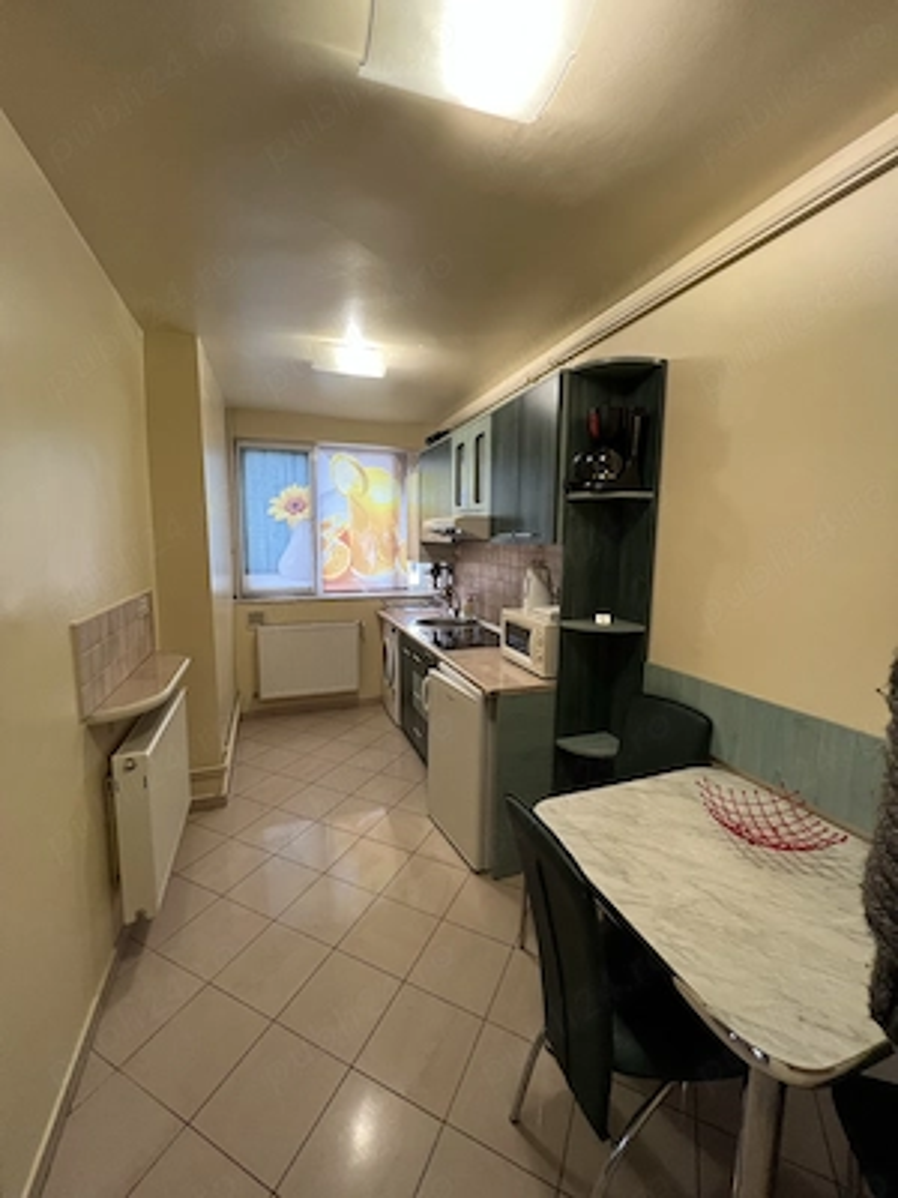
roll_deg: -1.1
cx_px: 449
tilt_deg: -7.9
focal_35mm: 13
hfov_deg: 89.9
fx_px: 450
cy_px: 599
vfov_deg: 106.2
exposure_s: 1/50
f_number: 1.8
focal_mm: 1.57
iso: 160
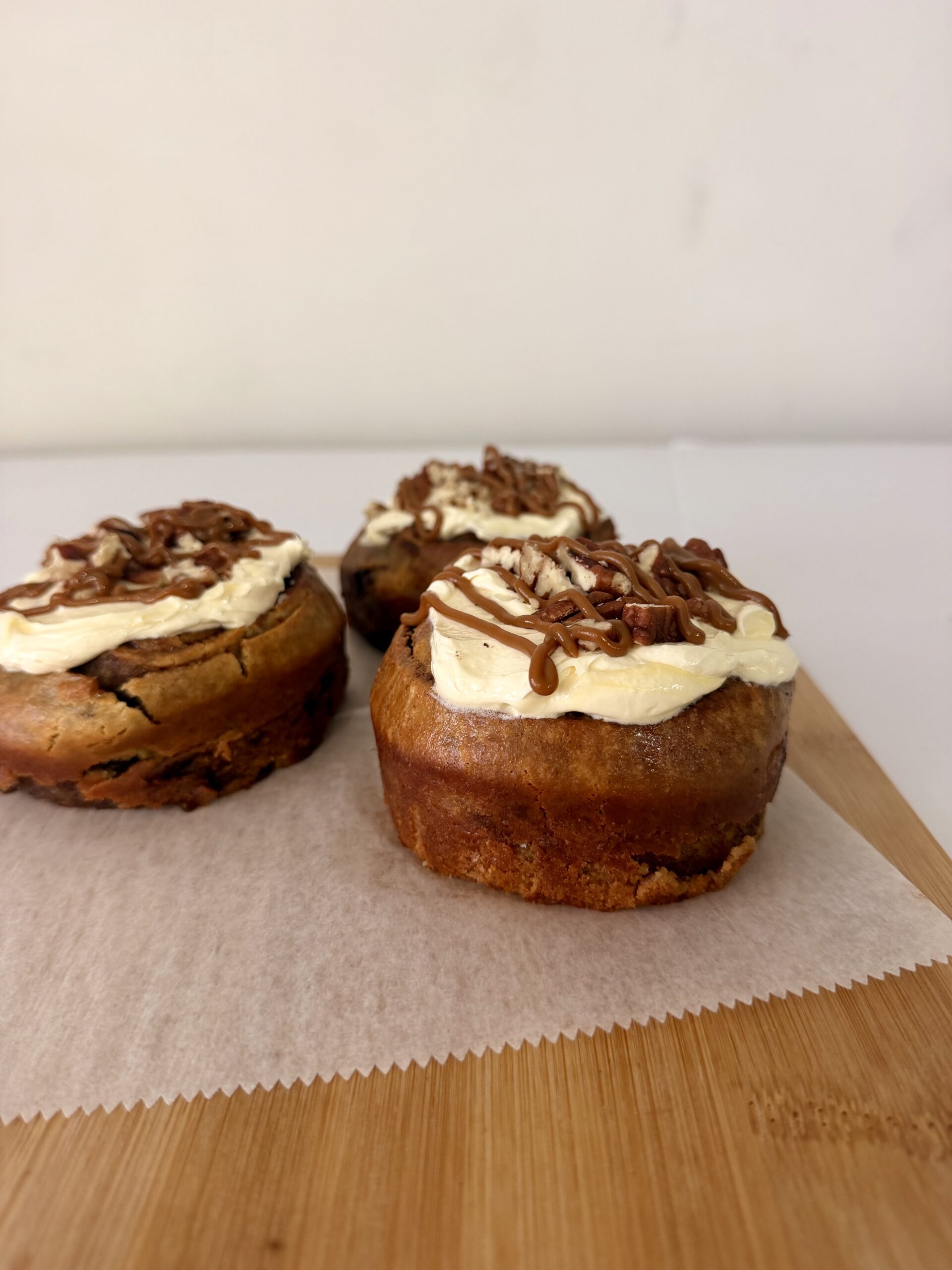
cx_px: 476
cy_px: 635
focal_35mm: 24
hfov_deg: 56.8
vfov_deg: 71.6
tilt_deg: -21.2
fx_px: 880
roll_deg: +1.7
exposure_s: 1/60
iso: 200
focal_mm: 6.76
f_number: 1.78
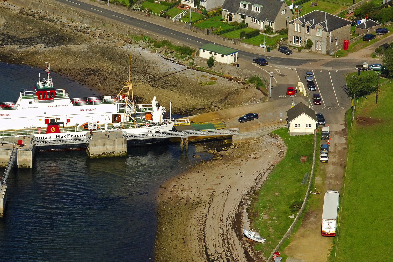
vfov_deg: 7.5
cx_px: 43
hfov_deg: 11.1
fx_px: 2009
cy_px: 122
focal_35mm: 184
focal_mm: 66
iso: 400
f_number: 9.5
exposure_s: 1/1000
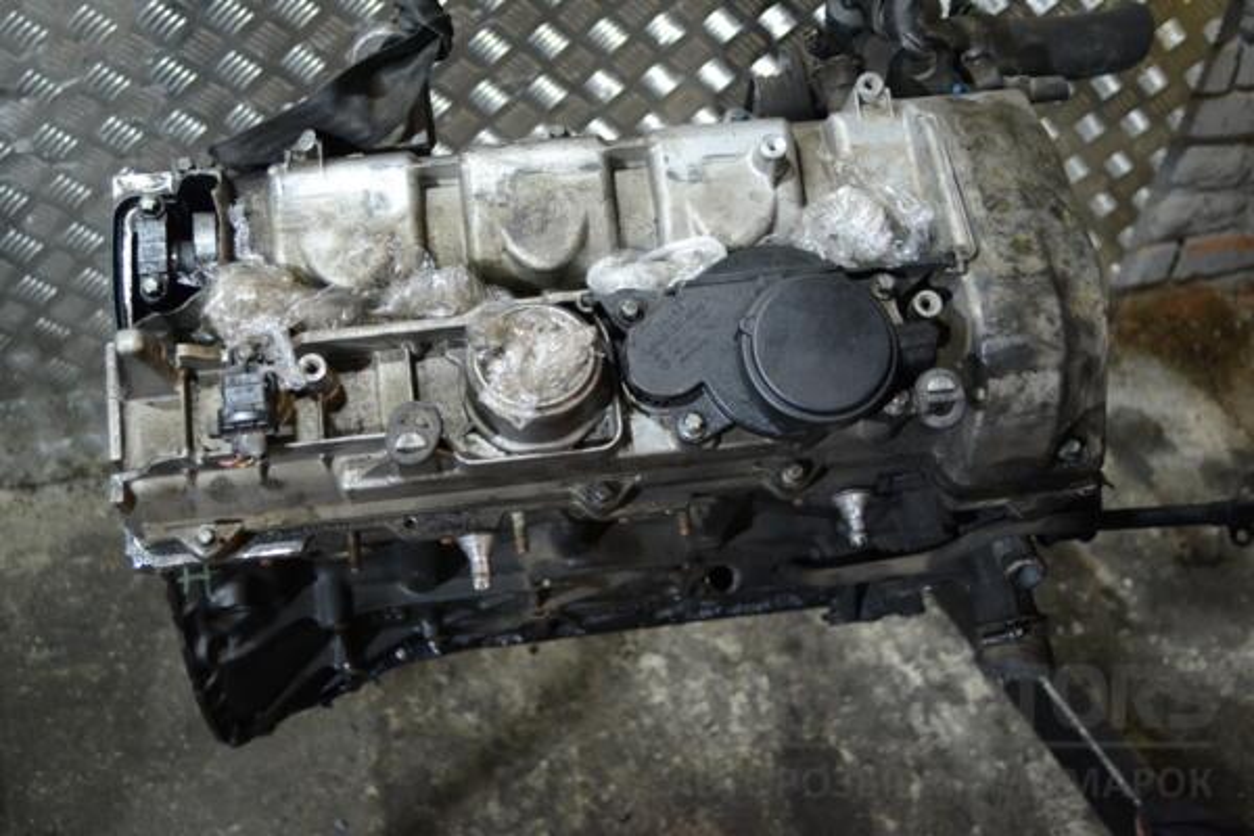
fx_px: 1358
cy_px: 418
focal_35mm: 39
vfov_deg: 34.2
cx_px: 627
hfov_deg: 49.6
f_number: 4.2
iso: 1600
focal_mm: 26
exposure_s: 1/30
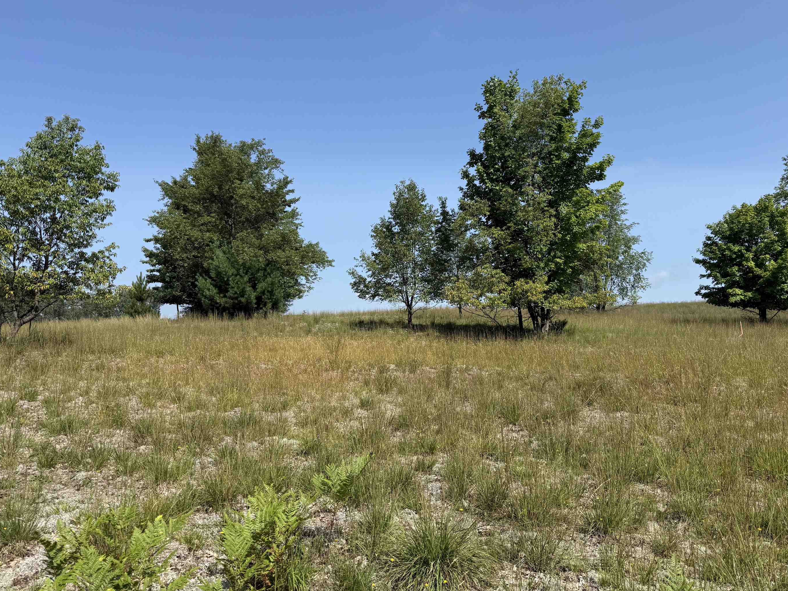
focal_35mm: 27
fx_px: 615
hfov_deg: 65.2
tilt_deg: +7.2
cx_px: 436
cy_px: 281
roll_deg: +1.6
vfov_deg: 51.3
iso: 80
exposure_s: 1/4405
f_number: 1.78
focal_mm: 6.76
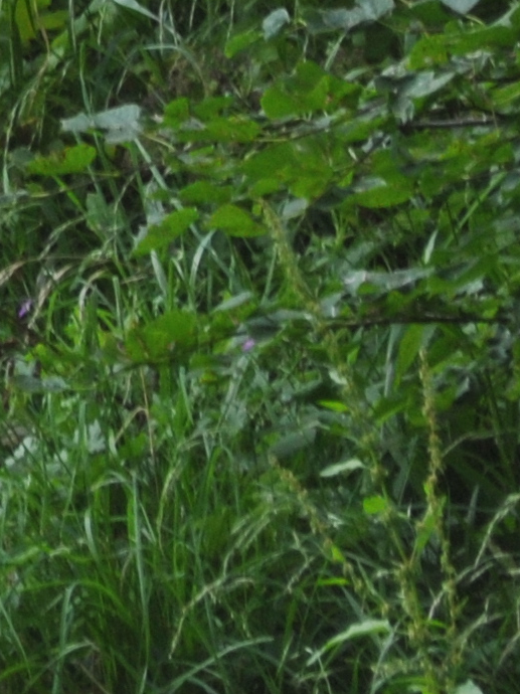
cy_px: -403
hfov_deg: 3.2
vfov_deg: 4.4
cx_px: -1386
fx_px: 8933
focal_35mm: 446
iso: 200
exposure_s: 1/40
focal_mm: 55
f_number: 5.6
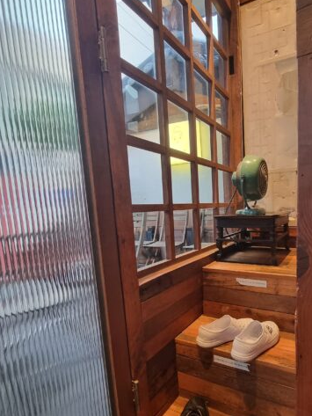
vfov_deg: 84.2
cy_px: 237
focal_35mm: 19
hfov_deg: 66.0
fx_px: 228
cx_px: 219
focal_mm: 2.2
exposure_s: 1/60
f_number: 2.2
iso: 320
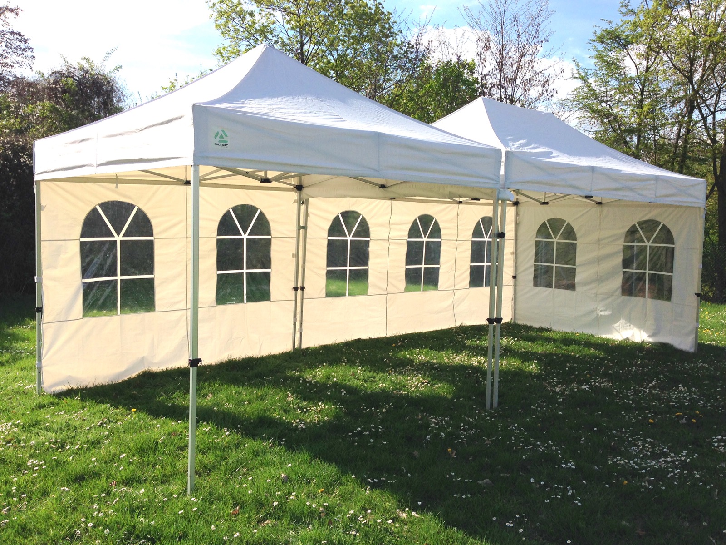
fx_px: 692
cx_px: 363
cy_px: 272
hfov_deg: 55.4
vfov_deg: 42.9
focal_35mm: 33
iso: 50
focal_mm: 4.12
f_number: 2.4
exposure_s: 1/1748
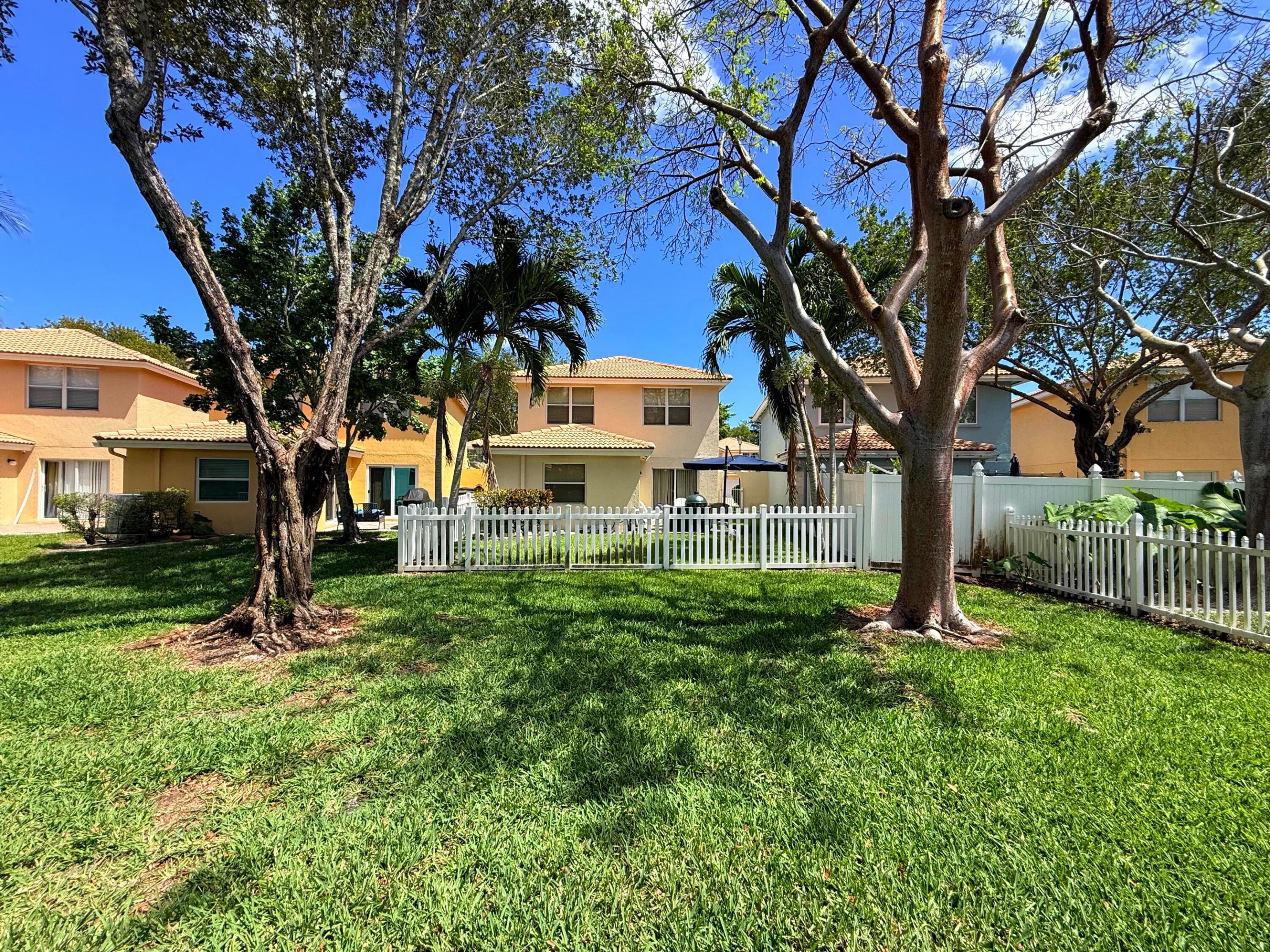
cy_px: 476
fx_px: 514
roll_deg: -0.4
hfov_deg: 102.1
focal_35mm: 14
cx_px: 635
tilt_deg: +1.4
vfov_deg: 85.7
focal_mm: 2.22
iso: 50
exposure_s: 1/1167
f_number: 2.2
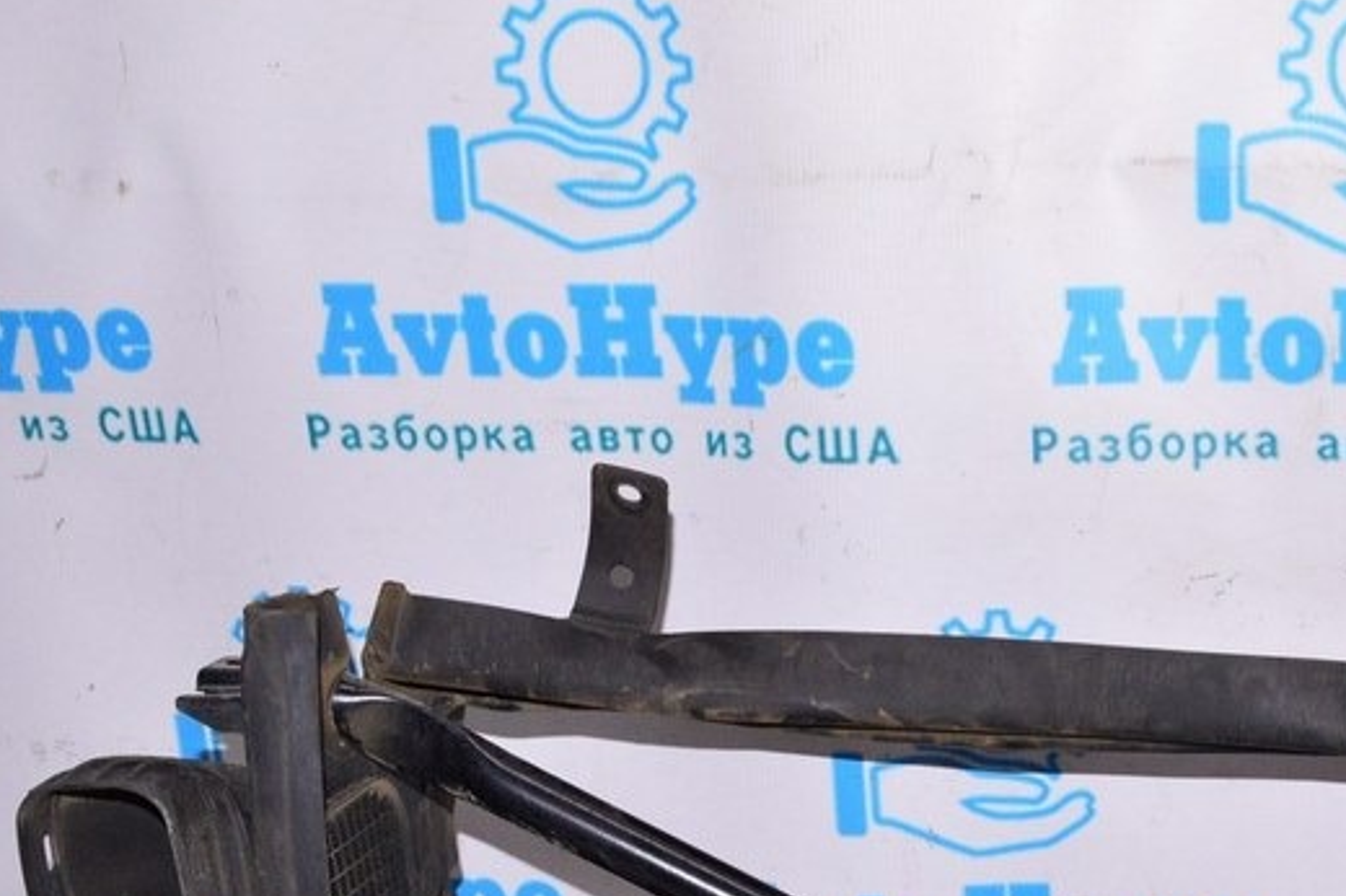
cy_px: 820
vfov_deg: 21.4
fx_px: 2316
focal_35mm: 62
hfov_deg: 31.0
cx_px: 1193
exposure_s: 1/200
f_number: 8
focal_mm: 21
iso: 1600
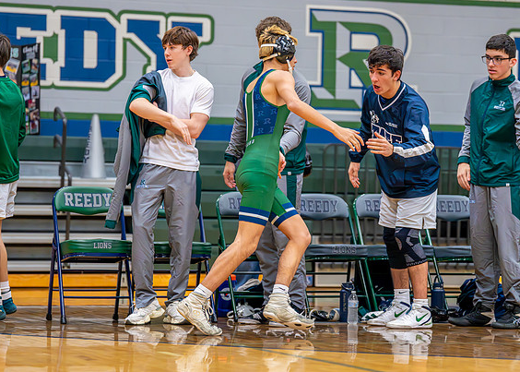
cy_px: 163
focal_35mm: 127
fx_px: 1876
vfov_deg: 11.3
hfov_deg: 15.8
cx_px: 275
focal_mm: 102
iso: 6400
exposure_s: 1/1000
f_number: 2.8
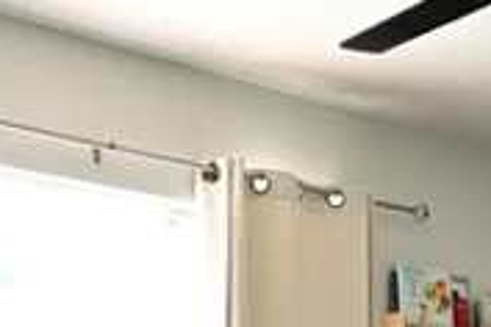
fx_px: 1105
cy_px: 564
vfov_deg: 15.0
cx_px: 502
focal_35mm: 81
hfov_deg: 23.9
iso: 800
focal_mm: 14
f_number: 7.1
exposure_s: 1/60
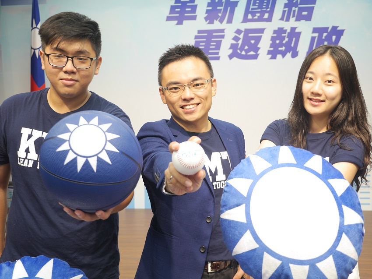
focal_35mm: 44
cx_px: 186
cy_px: 140
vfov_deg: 32.9
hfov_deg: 43.0
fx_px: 473
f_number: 2.8
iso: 500
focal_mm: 22
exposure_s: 1/60
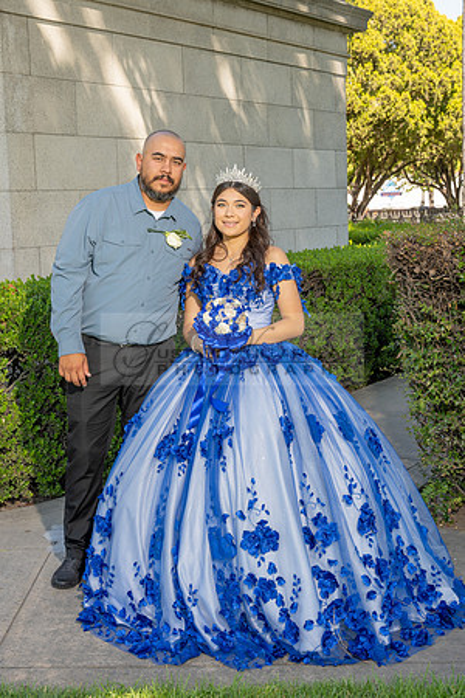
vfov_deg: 37.5
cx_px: 212
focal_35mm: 53
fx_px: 1029
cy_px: 349
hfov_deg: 25.5
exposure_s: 1/125
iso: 64
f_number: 6.3
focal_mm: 35.4
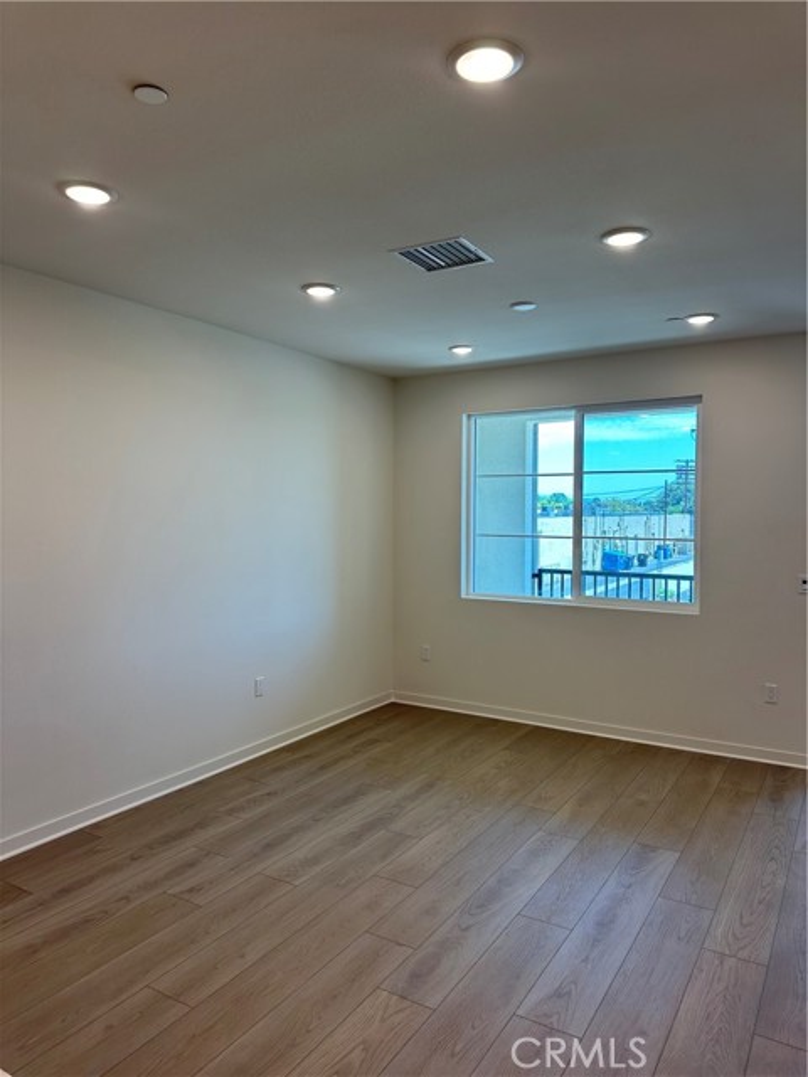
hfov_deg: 56.8
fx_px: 747
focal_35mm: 24
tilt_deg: -1.9
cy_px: 538
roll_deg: -1.0
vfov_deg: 71.6
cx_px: 404
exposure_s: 1/254
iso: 80
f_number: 1.78
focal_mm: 6.86
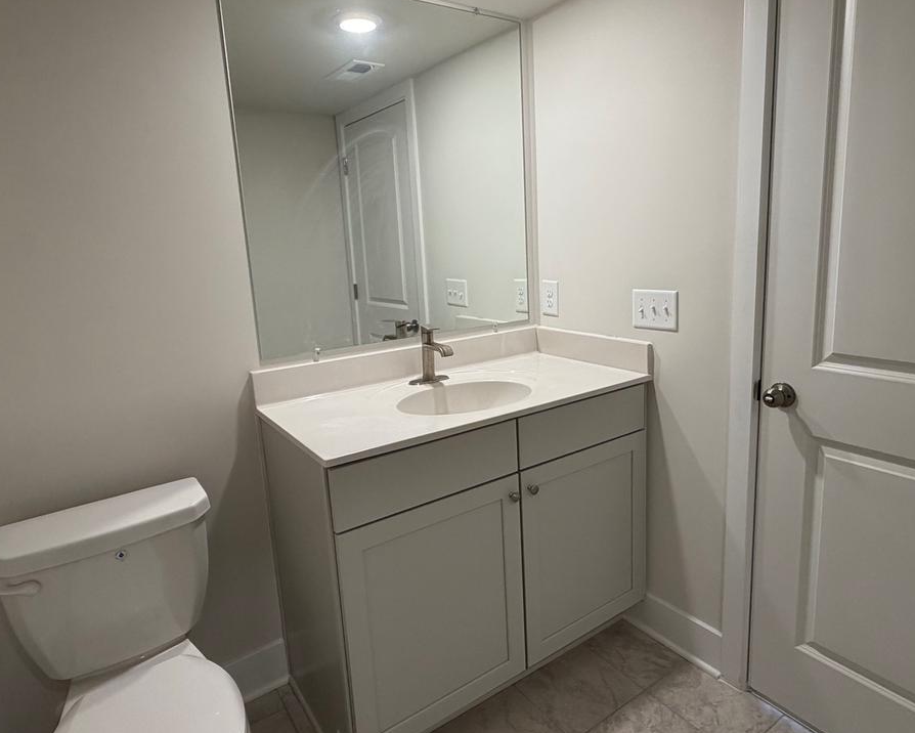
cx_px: 483
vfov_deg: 63.1
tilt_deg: -11.2
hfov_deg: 75.0
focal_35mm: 22
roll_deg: +2.9
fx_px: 596
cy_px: 347
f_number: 2.2
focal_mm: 2.22
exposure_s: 1/120
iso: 320
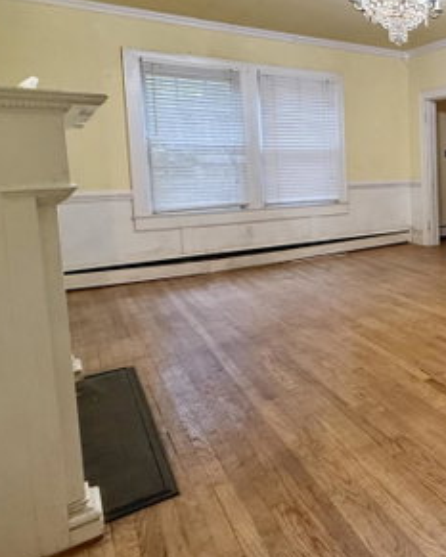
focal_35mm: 30
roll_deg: -0.3
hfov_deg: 35.7
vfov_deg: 57.8
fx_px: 495
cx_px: 558
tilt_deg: -4.6
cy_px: 199
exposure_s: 1/60
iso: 320
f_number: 2.2
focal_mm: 2.22
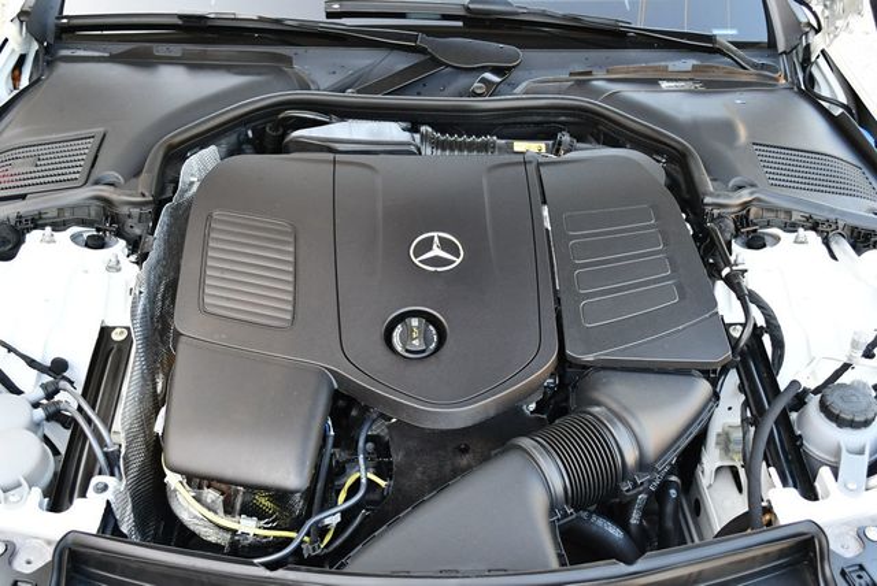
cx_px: 438
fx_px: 975
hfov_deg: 48.4
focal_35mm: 40
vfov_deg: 33.5
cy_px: 293
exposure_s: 1/250
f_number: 3.8
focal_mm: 20
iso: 640
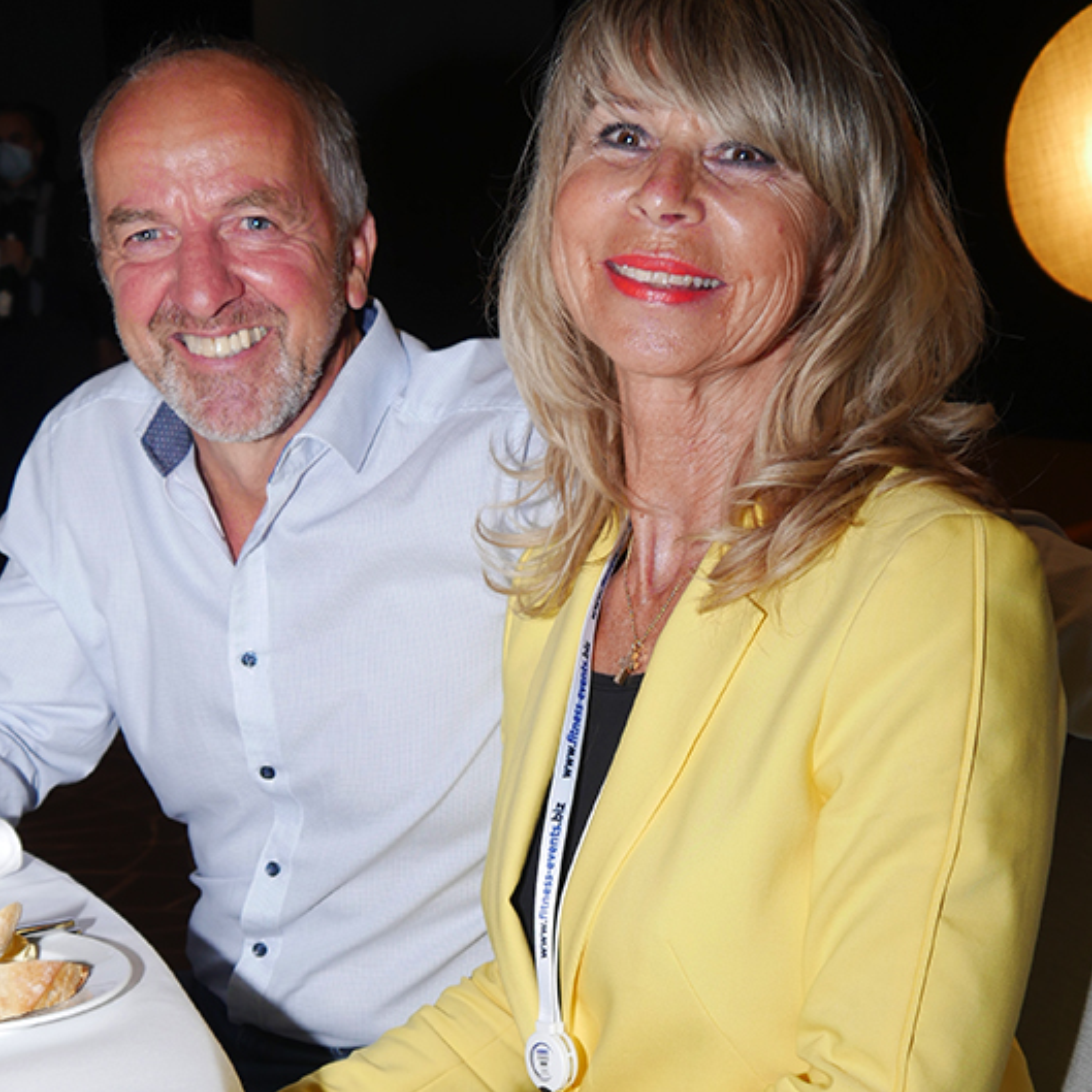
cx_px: 574
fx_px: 2034
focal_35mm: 57
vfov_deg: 29.5
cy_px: 852
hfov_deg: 30.0
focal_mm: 16
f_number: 3.8
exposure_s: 1/60
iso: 200
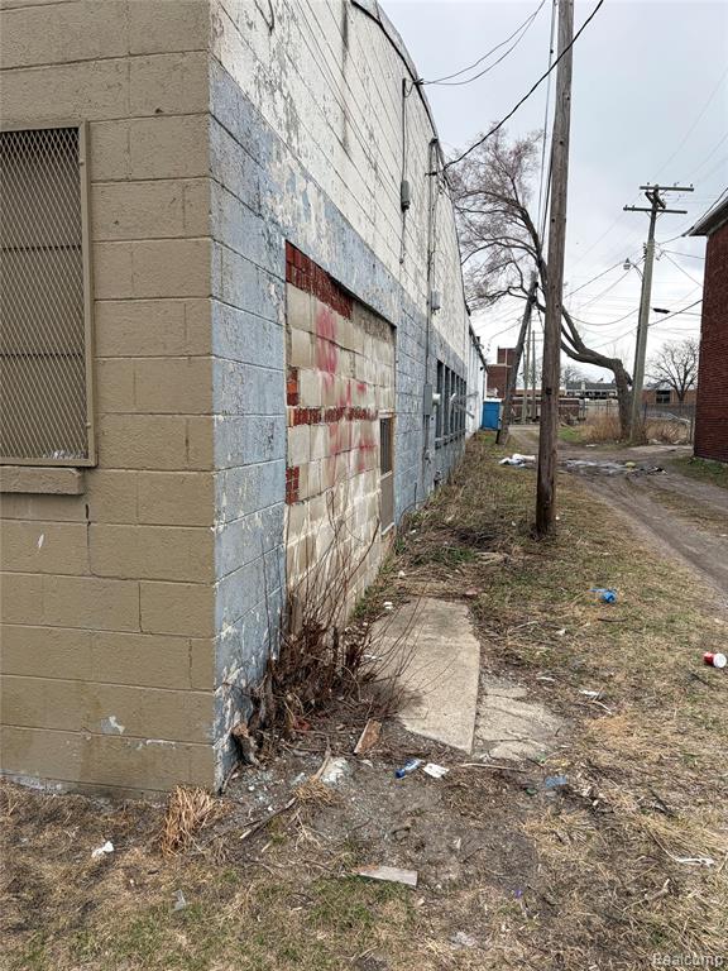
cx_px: 364
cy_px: 486
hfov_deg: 53.1
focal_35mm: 26
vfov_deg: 67.3
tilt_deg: -7.1
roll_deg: +0.4
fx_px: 729
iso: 50
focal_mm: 5.96
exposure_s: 1/1175
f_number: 1.6
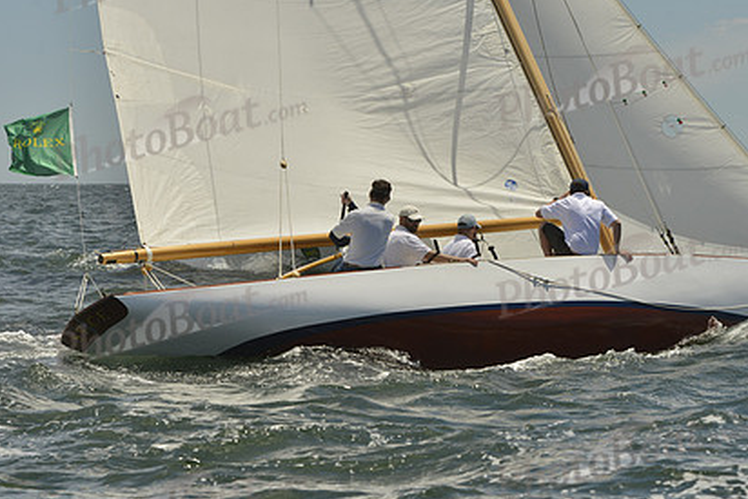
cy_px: 202
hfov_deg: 12.2
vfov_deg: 8.1
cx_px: 403
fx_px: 3512
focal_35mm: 169
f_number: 11
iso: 280
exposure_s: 1/1600
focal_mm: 120
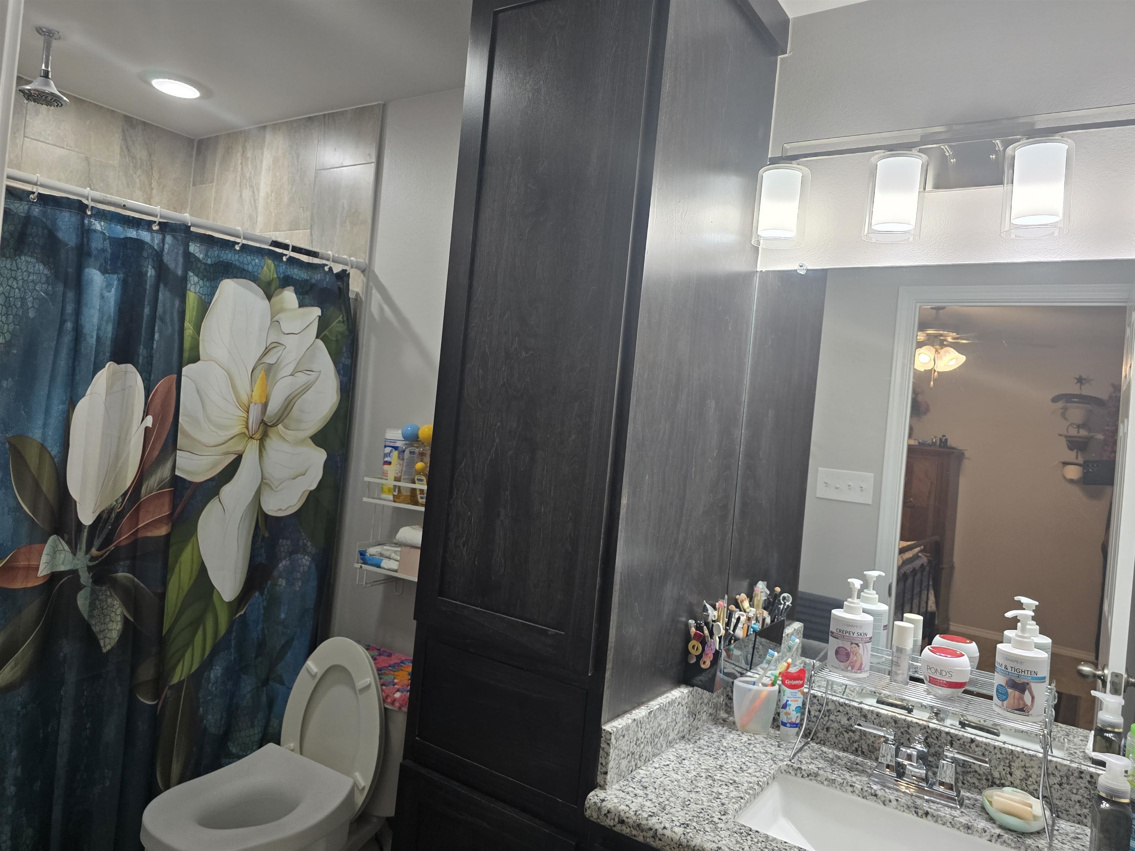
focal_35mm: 23
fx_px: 754
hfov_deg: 73.9
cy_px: 426
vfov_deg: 58.9
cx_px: 568
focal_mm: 6.3
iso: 125
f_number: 1.7
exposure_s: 1/120
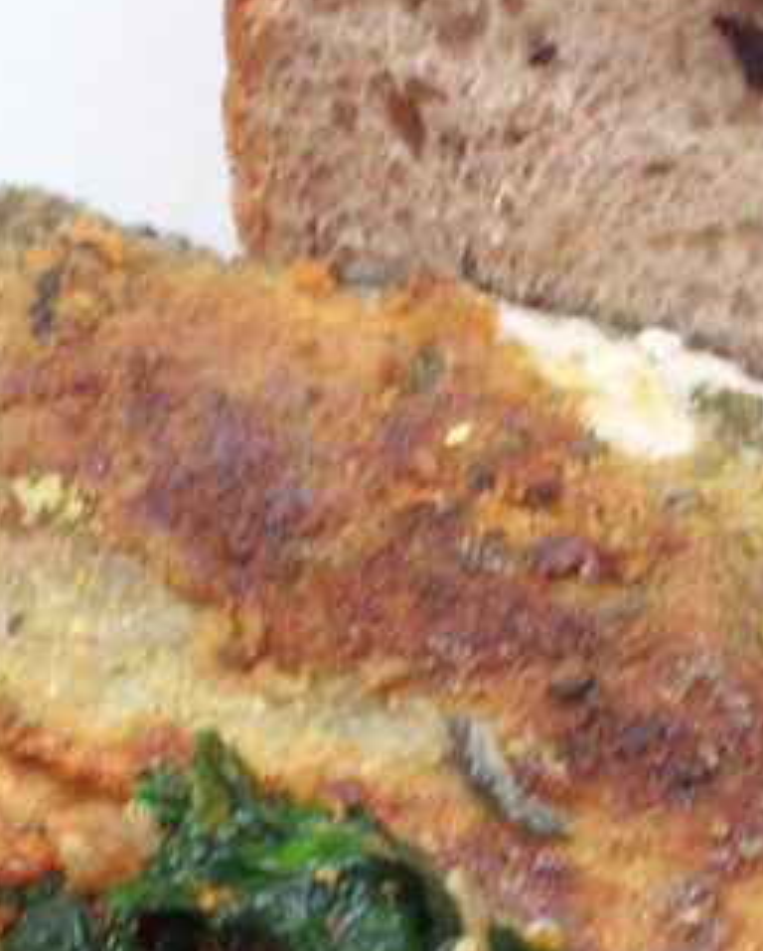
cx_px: 599
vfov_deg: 7.3
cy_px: 620
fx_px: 7438
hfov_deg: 5.9
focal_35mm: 264
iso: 160
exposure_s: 1/59.2
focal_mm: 18
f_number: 4.8
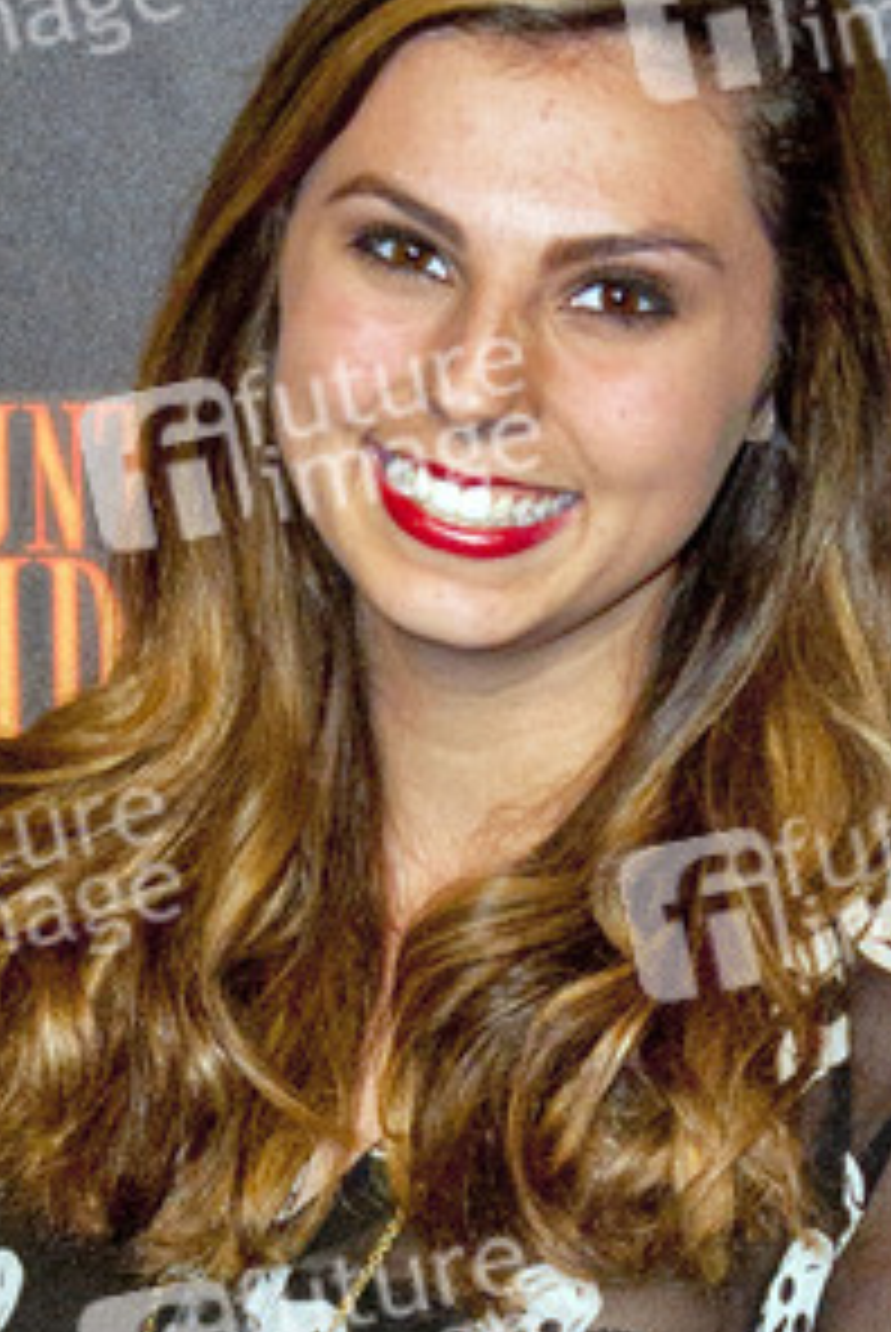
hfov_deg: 25.1
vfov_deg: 36.8
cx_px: 443
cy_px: 670
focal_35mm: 54
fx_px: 2000
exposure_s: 1/400
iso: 400
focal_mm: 40
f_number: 4.5
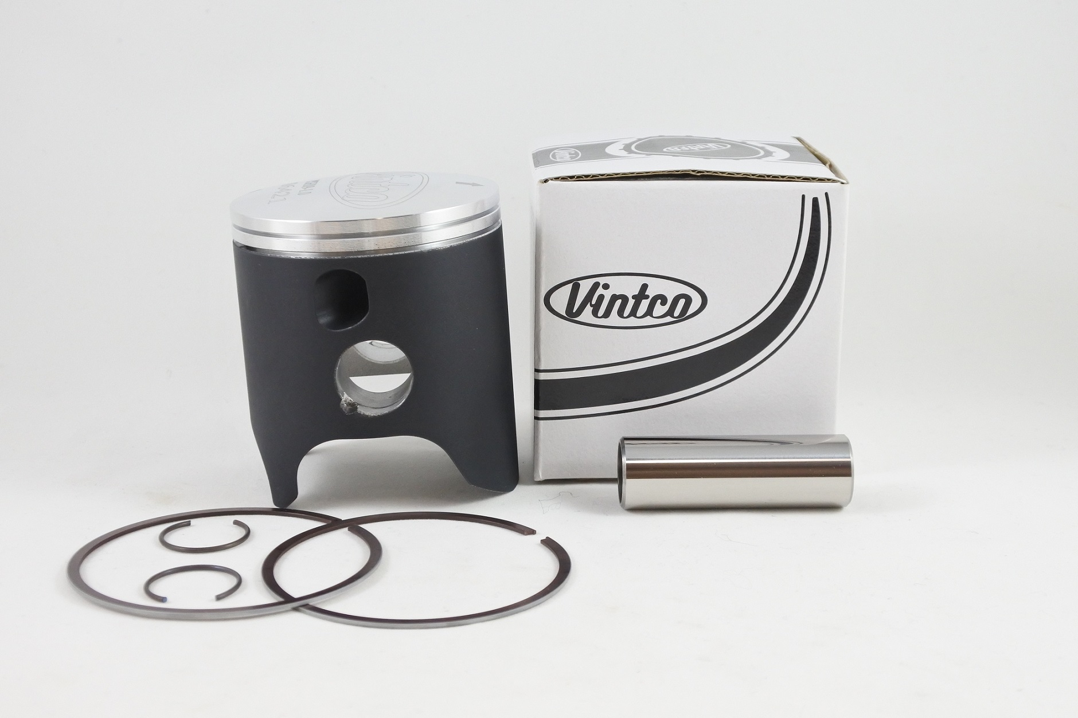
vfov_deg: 29.9
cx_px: 539
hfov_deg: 43.6
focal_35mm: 45
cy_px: 359
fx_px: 1347
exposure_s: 1/125
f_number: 4.5
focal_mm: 16.8
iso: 640
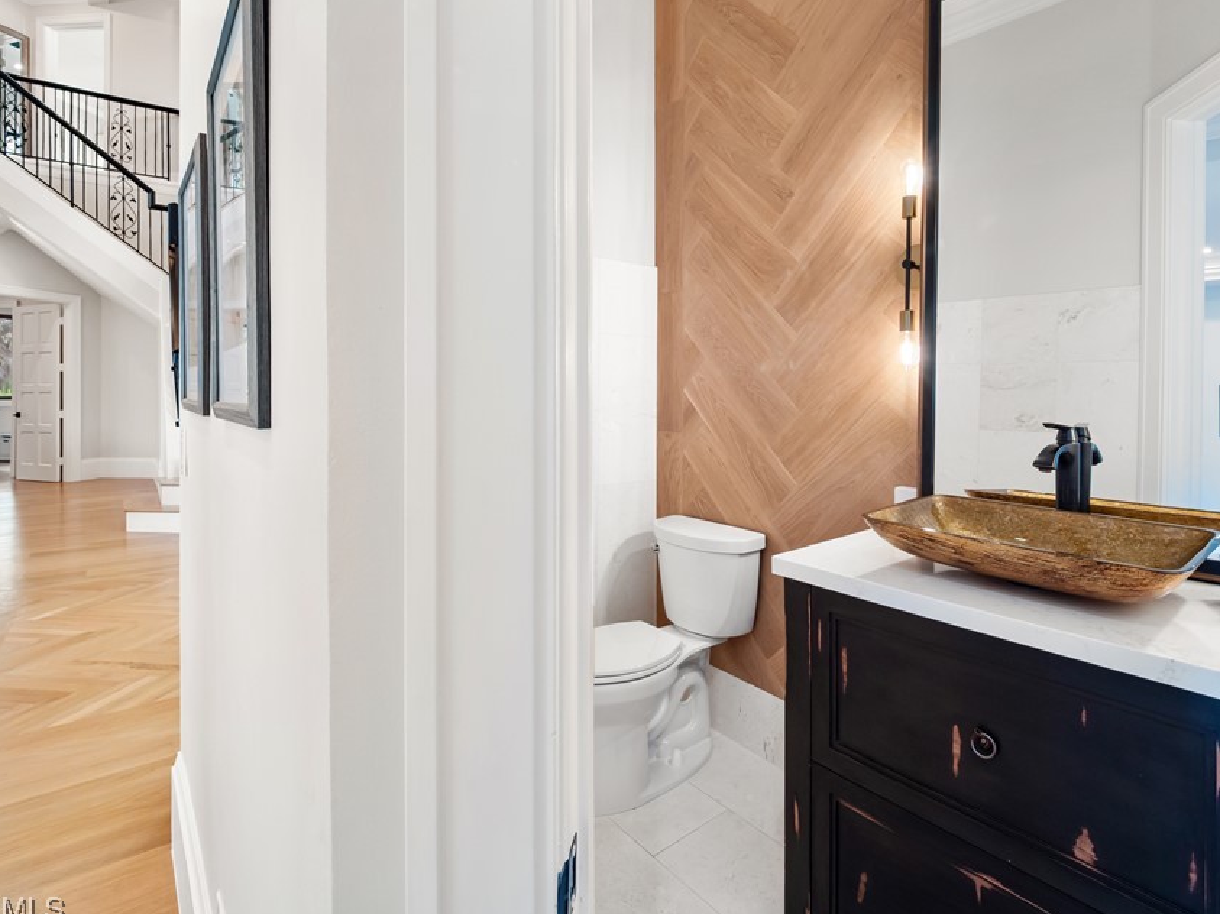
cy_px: 386
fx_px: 599
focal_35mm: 17
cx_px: 667
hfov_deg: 90.8
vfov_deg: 74.2
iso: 200
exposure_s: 1/5
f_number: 7.1
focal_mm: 7
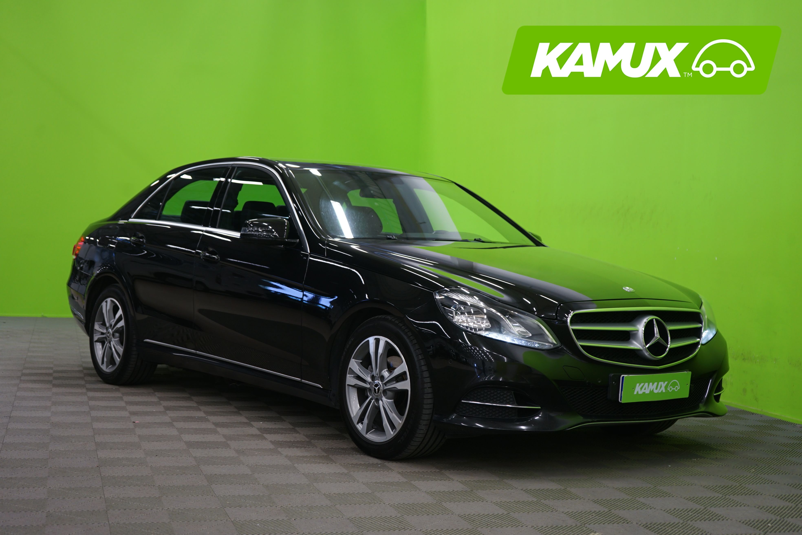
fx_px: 1136
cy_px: 268
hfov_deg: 38.9
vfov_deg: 26.5
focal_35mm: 51
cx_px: 401
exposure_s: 1/10
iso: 400
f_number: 4.5
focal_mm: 51
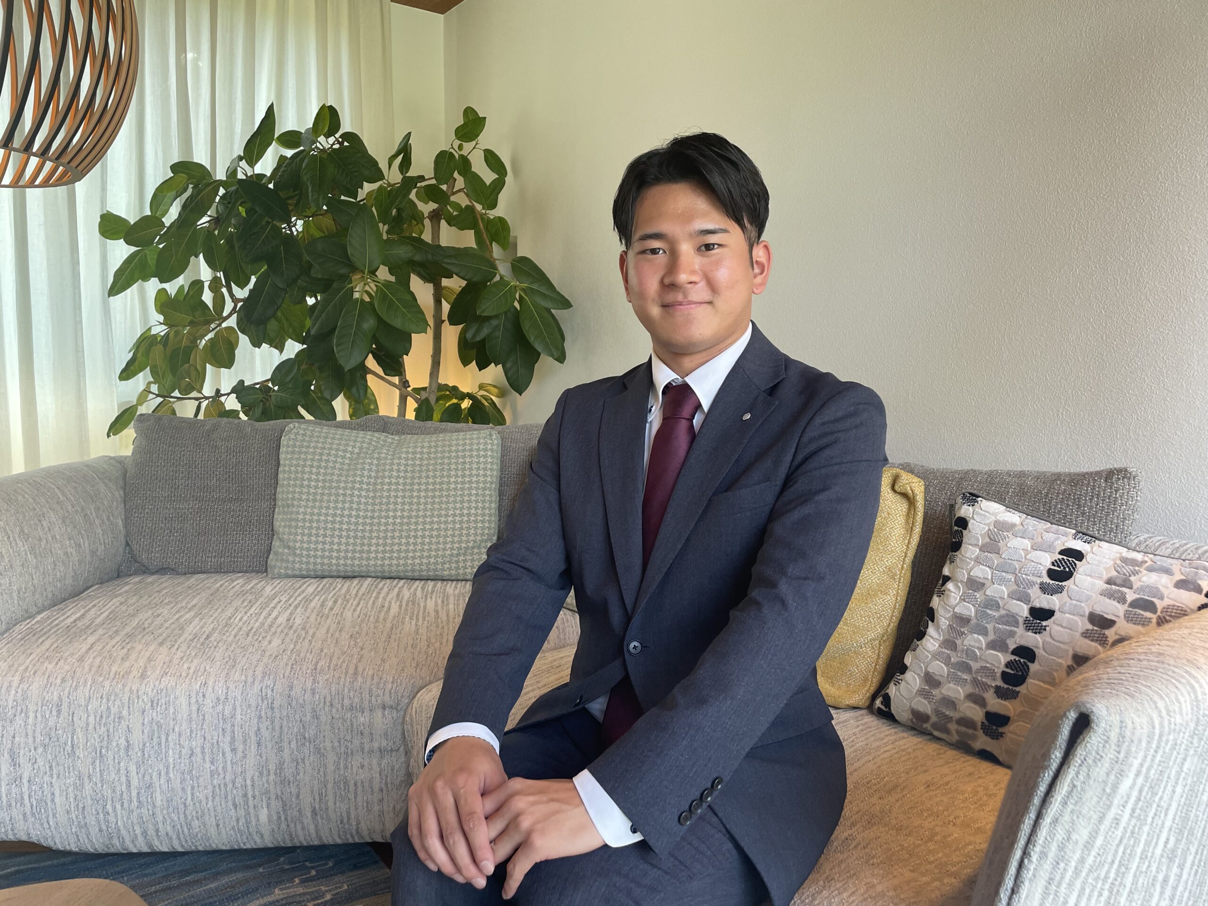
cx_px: 604
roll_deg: -0.6
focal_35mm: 26
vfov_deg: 53.1
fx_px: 907
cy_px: 453
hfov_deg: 67.3
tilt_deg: -4.9
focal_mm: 4.2
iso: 100
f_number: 1.6
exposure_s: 1/121
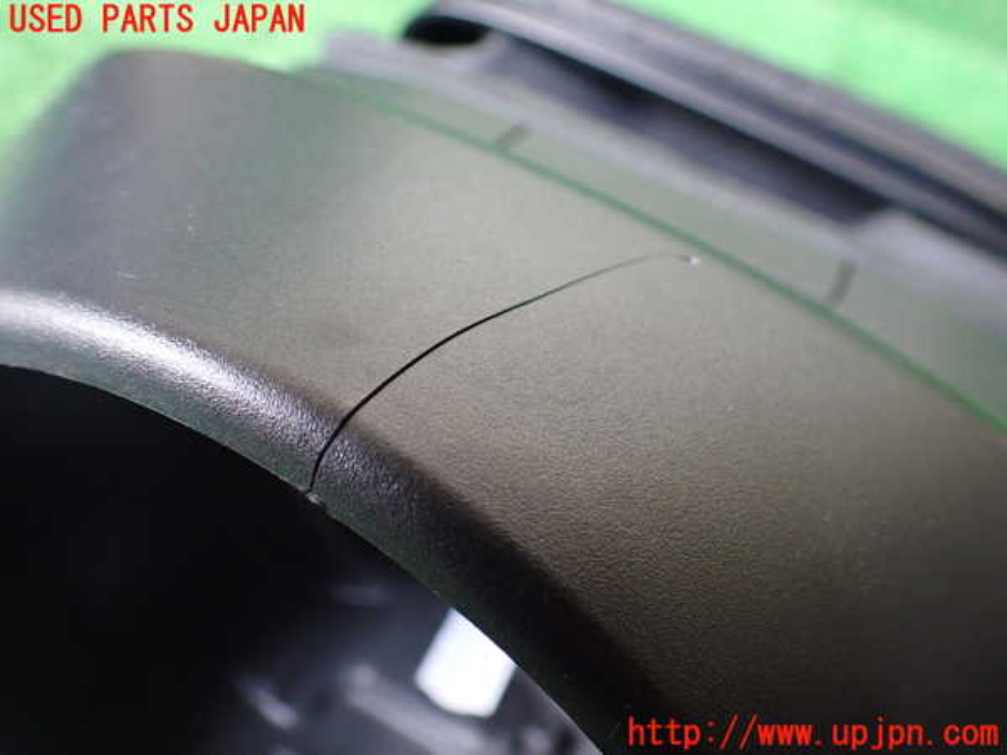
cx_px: 504
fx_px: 873
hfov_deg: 60.0
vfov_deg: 46.8
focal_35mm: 30
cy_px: 378
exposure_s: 1/125
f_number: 2.3
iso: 800
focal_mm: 5.4
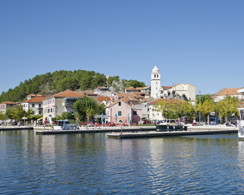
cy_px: 97
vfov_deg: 30.8
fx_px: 354
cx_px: 142
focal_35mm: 49
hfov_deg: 37.9
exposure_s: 1/200
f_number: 10
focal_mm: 29
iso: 100
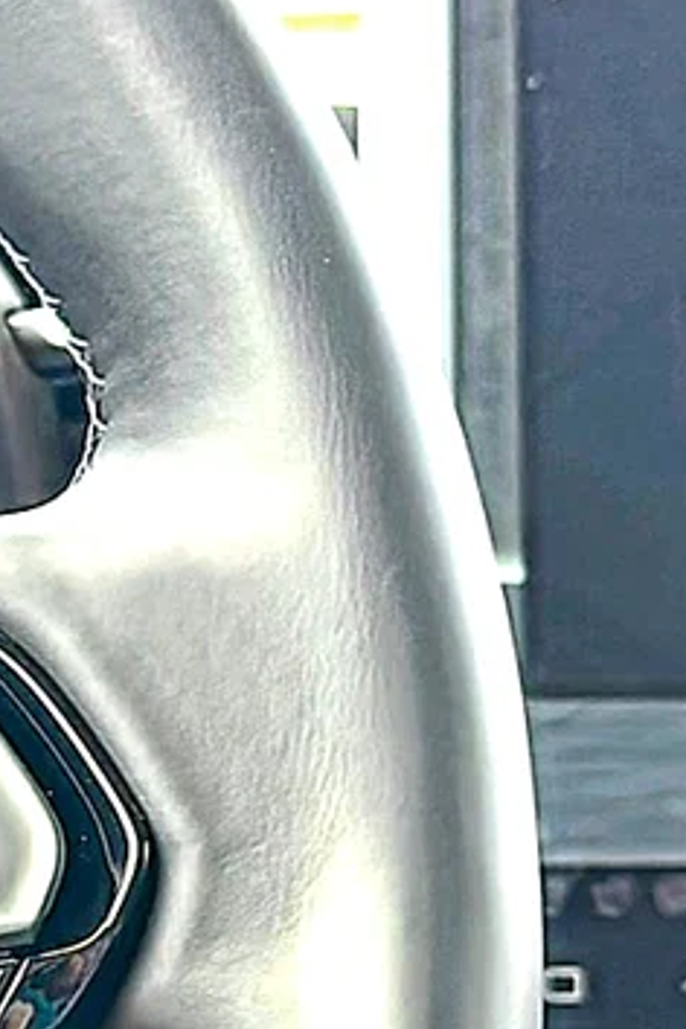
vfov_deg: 19.4
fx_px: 3001
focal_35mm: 105
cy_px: 725
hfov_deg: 12.6
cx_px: -230
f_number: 1.78
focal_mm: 6.86
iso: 125
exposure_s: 1/252
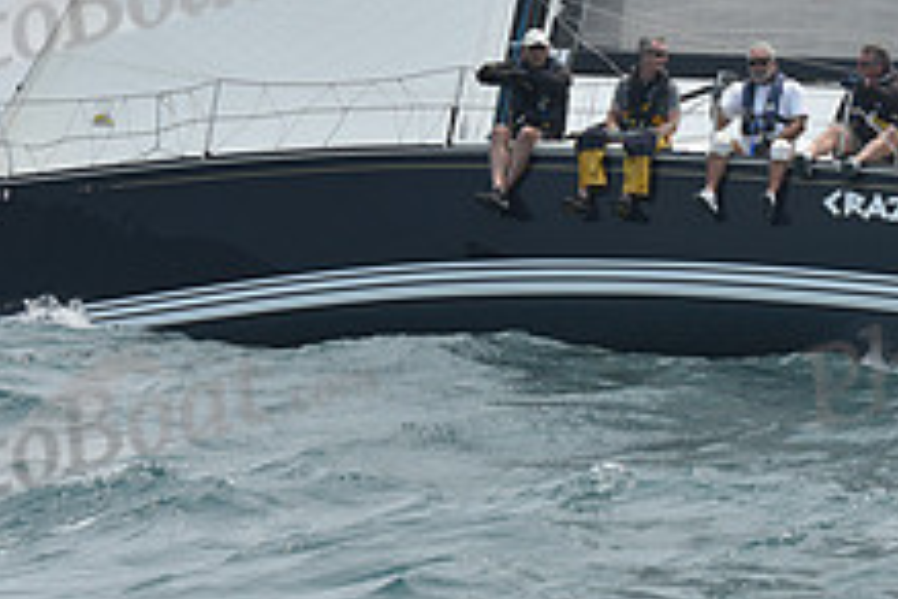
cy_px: 166
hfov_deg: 7.8
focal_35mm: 265
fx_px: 6610
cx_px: 595
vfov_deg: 5.2
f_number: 11
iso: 250
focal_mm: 100
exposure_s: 1/800
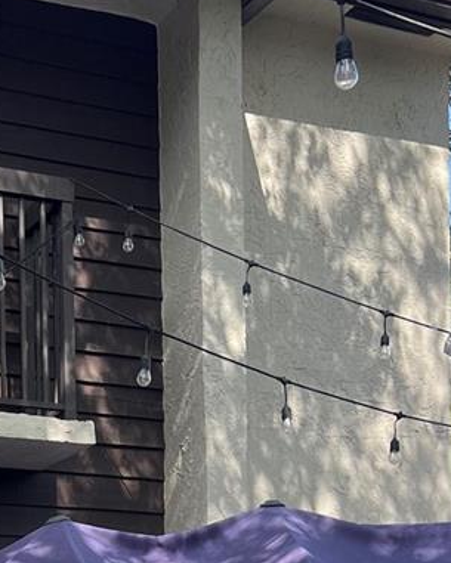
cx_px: -7
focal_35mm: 80
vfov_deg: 21.6
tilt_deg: +0.7
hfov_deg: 18.6
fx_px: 1334
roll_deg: +1.1
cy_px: 721
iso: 50
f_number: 1.5
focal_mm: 5.7
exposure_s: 1/611
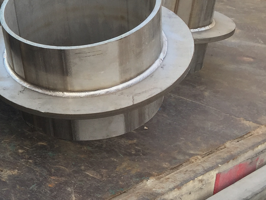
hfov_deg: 20.3
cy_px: 90
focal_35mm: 88
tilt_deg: -23.3
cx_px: -85
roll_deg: -1.8
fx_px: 676
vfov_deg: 16.8
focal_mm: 4.15
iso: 32
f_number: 2.2
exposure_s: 1/225
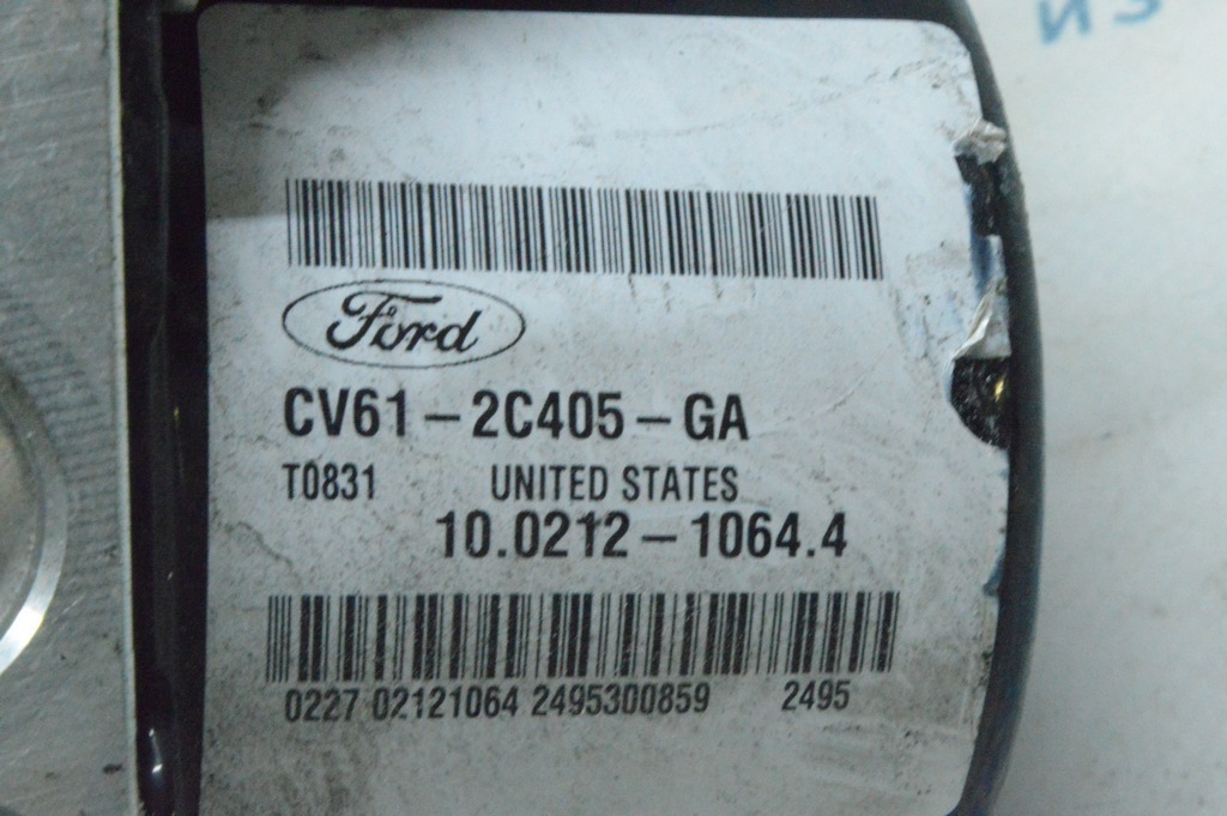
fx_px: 2810
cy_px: 408
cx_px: 614
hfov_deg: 24.6
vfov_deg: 16.5
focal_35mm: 82
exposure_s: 1/25
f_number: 36
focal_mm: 55
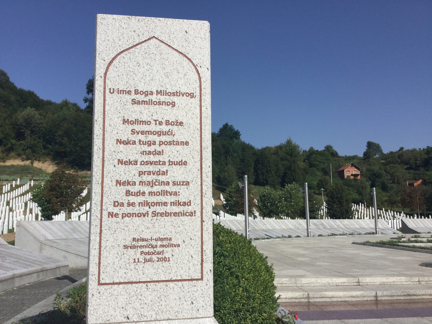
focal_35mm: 31
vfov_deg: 45.4
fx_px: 387
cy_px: 162
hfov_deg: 58.4
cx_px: 216
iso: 25
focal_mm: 3.3
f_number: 2.4
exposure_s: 1/2331
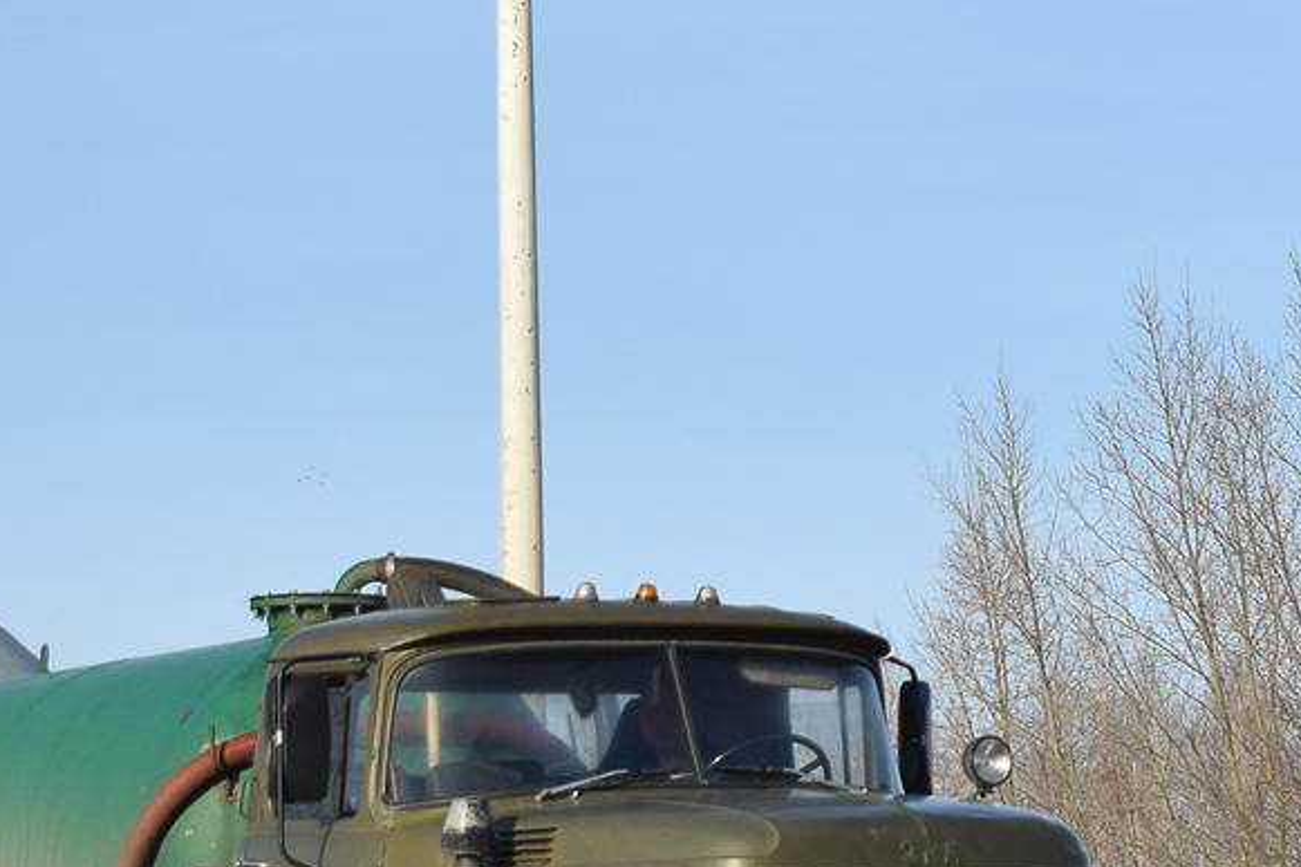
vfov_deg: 14.0
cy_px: 840
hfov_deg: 21.2
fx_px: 3469
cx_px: 602
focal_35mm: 96
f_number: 5
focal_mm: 31
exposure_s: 1/1000
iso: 100
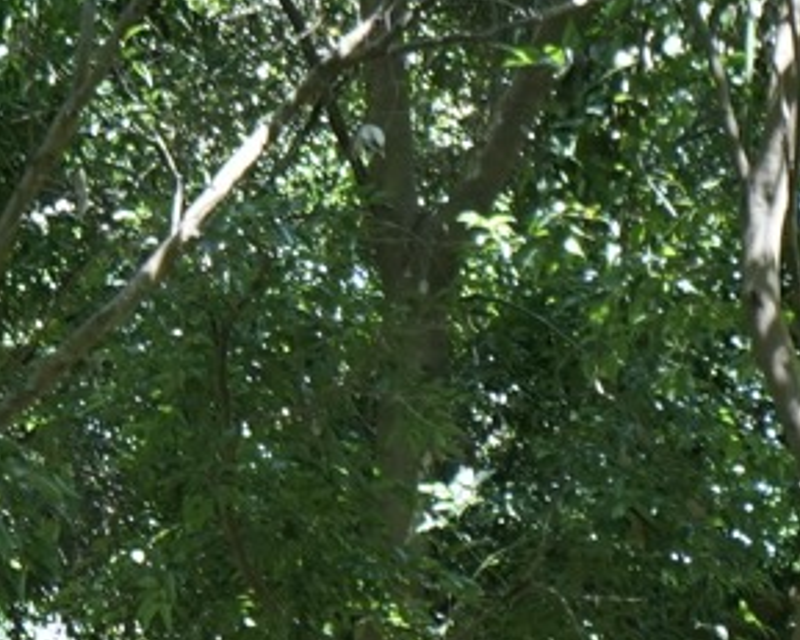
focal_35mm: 216
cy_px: 730
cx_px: 28
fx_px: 5112
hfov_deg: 8.9
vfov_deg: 7.1
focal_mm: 35
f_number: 4
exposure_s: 1/25
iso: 250
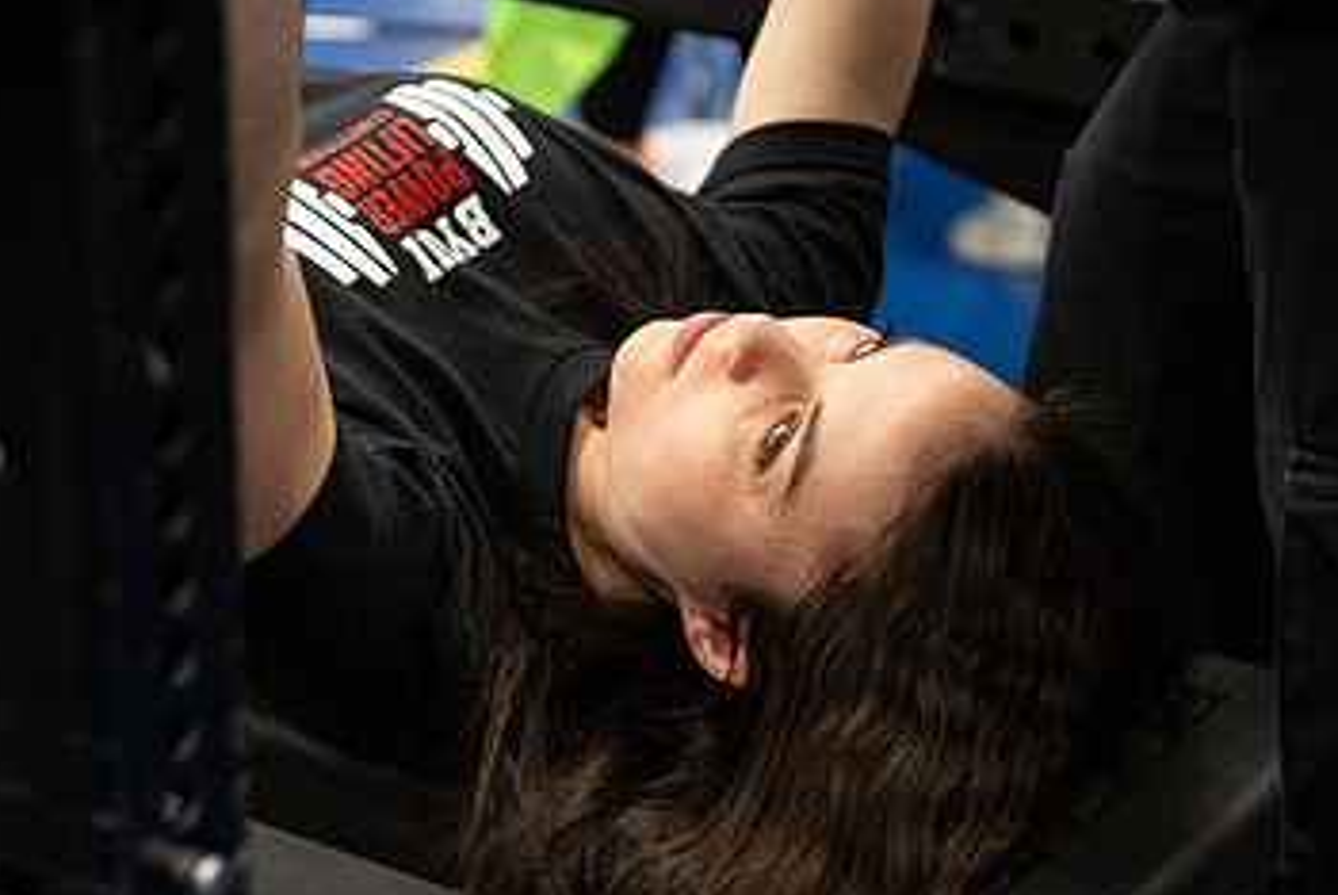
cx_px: 283
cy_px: 430
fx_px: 4315
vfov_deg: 11.8
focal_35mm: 116
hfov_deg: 17.5
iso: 6400
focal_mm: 70
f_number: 2.8
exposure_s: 1/200
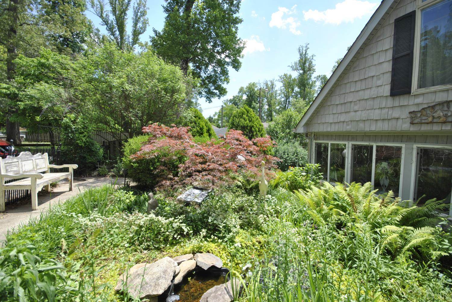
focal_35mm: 15
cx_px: 226
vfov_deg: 77.5
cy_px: 151
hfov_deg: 100.3
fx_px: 189
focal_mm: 10
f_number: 7.1
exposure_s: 1/200
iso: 100
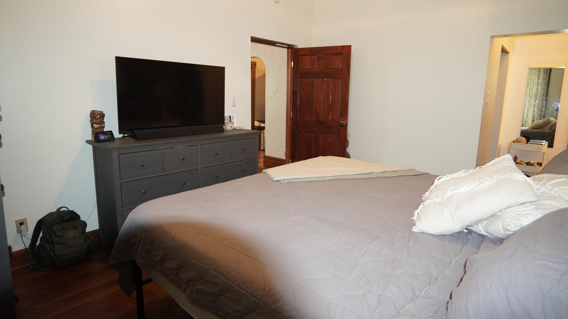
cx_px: 285
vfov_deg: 58.2
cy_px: 141
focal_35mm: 19
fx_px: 286
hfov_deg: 89.6
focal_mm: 12
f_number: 2.2
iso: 1250
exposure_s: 1/160
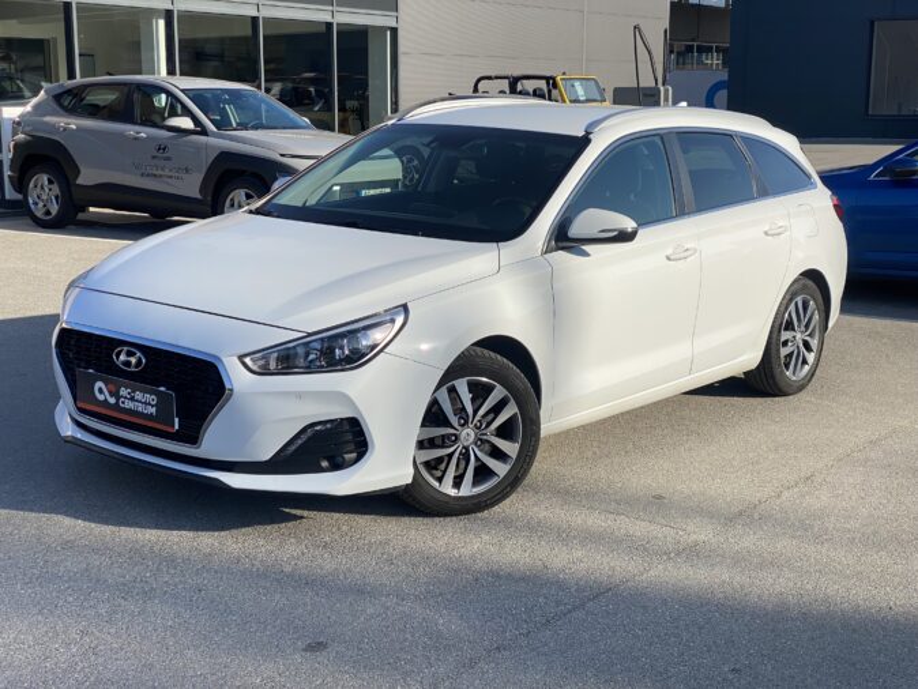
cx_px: 459
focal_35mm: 52
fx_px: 1380
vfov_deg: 28.1
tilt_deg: -10.3
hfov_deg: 36.8
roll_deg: -0.6
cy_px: 344
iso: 20
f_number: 2
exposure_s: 1/1142
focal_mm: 6
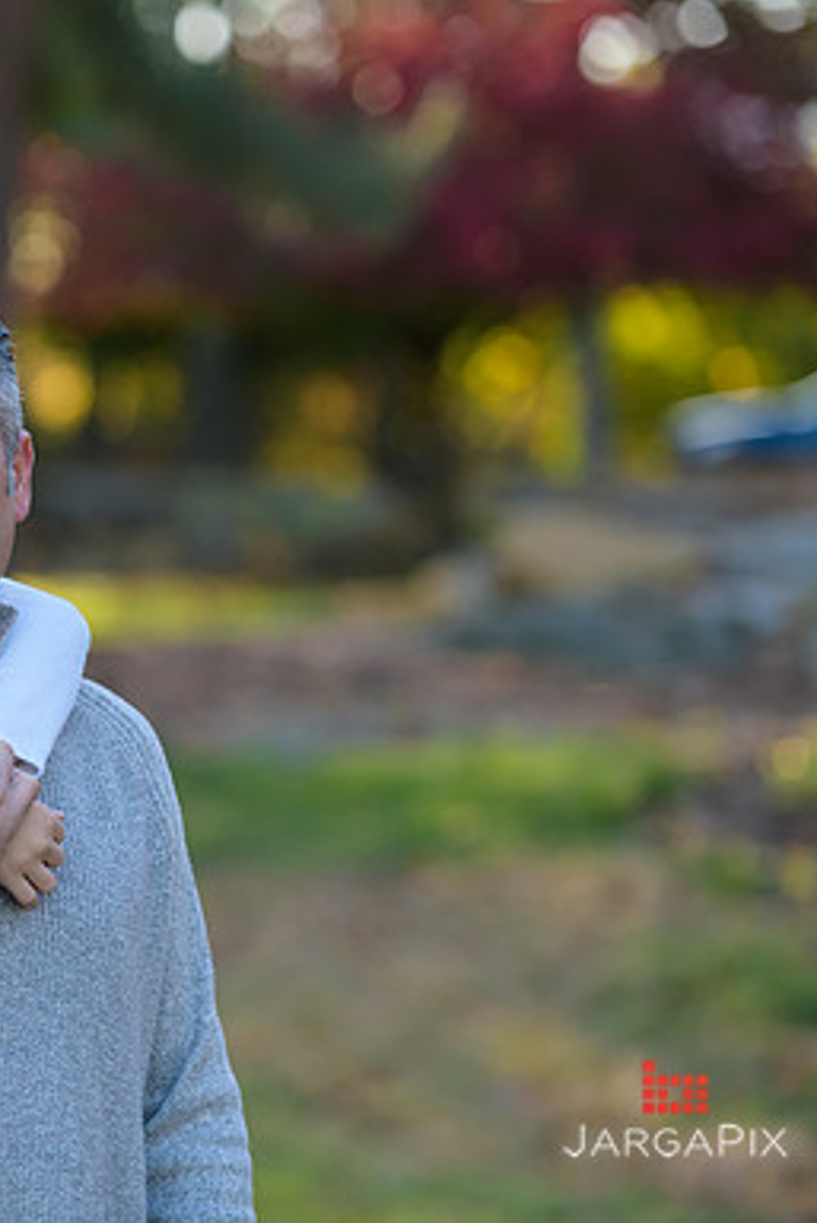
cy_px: 612
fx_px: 6666
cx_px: -54
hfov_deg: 7.0
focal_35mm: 196
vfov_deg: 10.5
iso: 200
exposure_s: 1/320
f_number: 3.2
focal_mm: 130
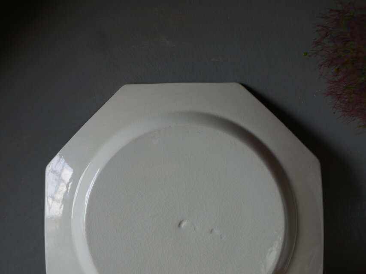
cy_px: 137
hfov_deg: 38.2
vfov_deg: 29.1
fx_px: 529
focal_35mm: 50
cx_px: 183
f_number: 2.8
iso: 200
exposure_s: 1/250
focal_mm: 25
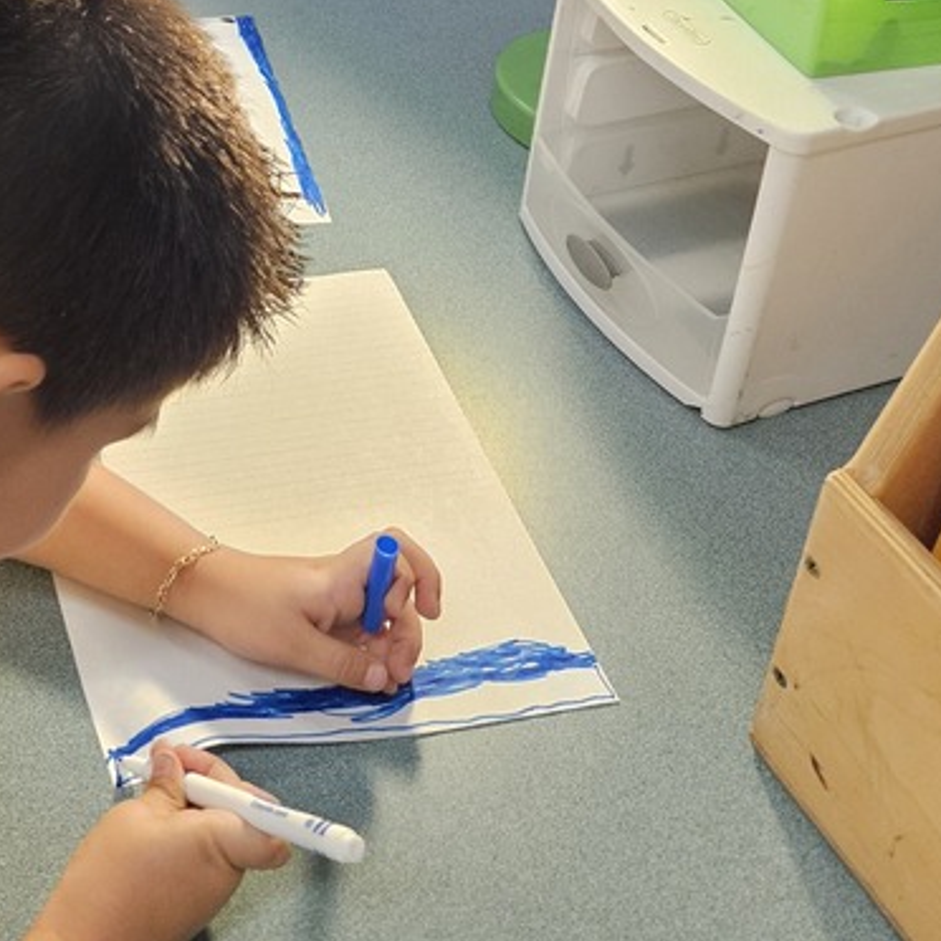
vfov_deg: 27.4
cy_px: -149
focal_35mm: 56
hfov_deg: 29.1
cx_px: 68
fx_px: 1722
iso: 640
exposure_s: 1/120
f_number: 1.8
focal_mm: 5.4
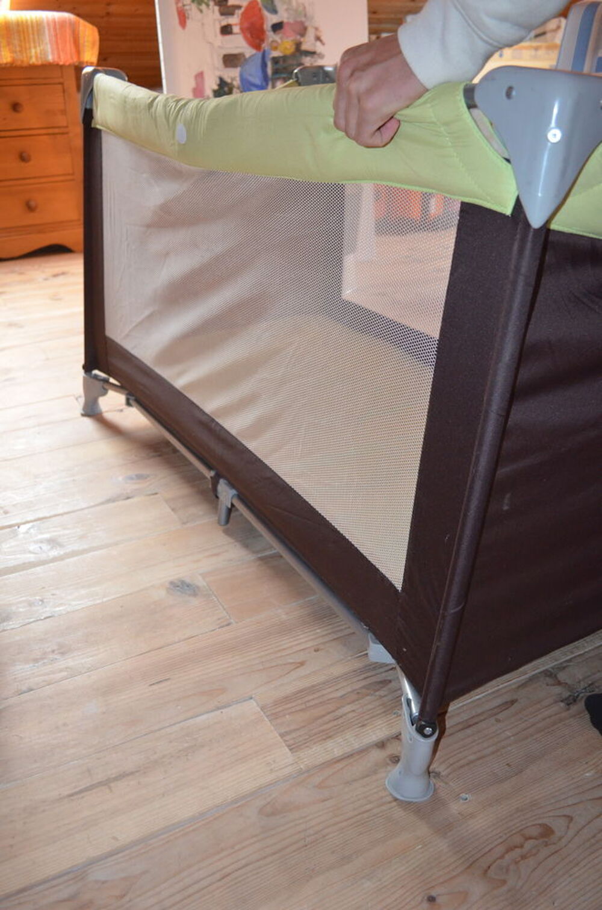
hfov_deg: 43.4
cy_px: 455
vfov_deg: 62.0
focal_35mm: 30
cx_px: 301
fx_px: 756
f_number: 3.8
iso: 2000
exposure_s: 1/60
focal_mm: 20
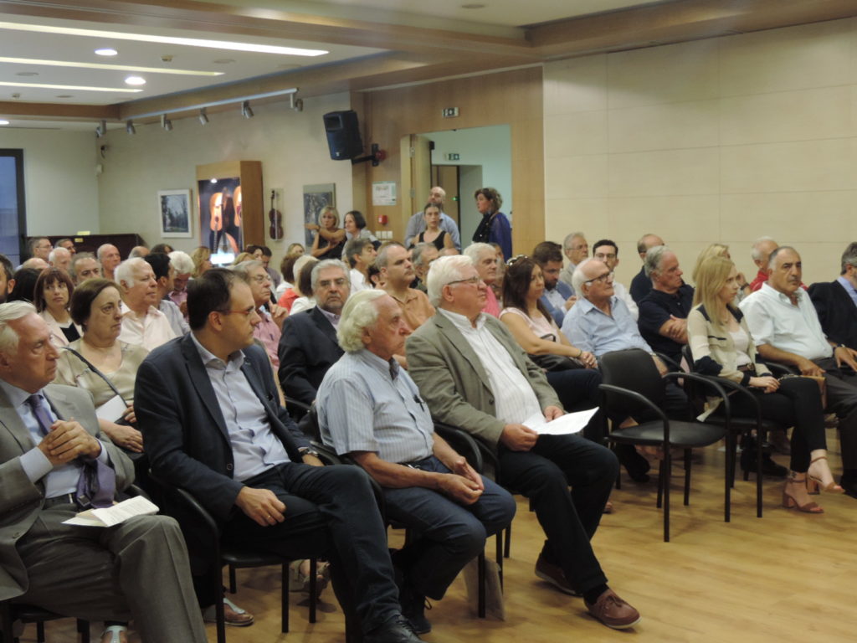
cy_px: 322
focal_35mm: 47
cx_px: 428
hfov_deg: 40.4
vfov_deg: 30.9
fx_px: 1164
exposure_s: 1/15
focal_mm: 8.3
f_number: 3.5
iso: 400
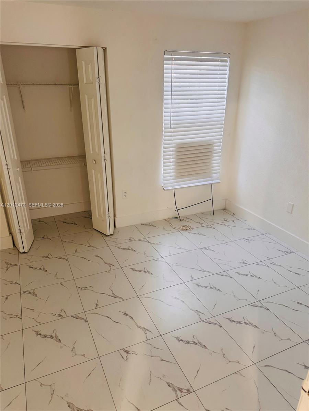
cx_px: 154
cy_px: 206
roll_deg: +0.4
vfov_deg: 71.6
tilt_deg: -22.3
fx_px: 286
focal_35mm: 24
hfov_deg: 56.8
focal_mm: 6.76
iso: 250
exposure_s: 1/60
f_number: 1.78
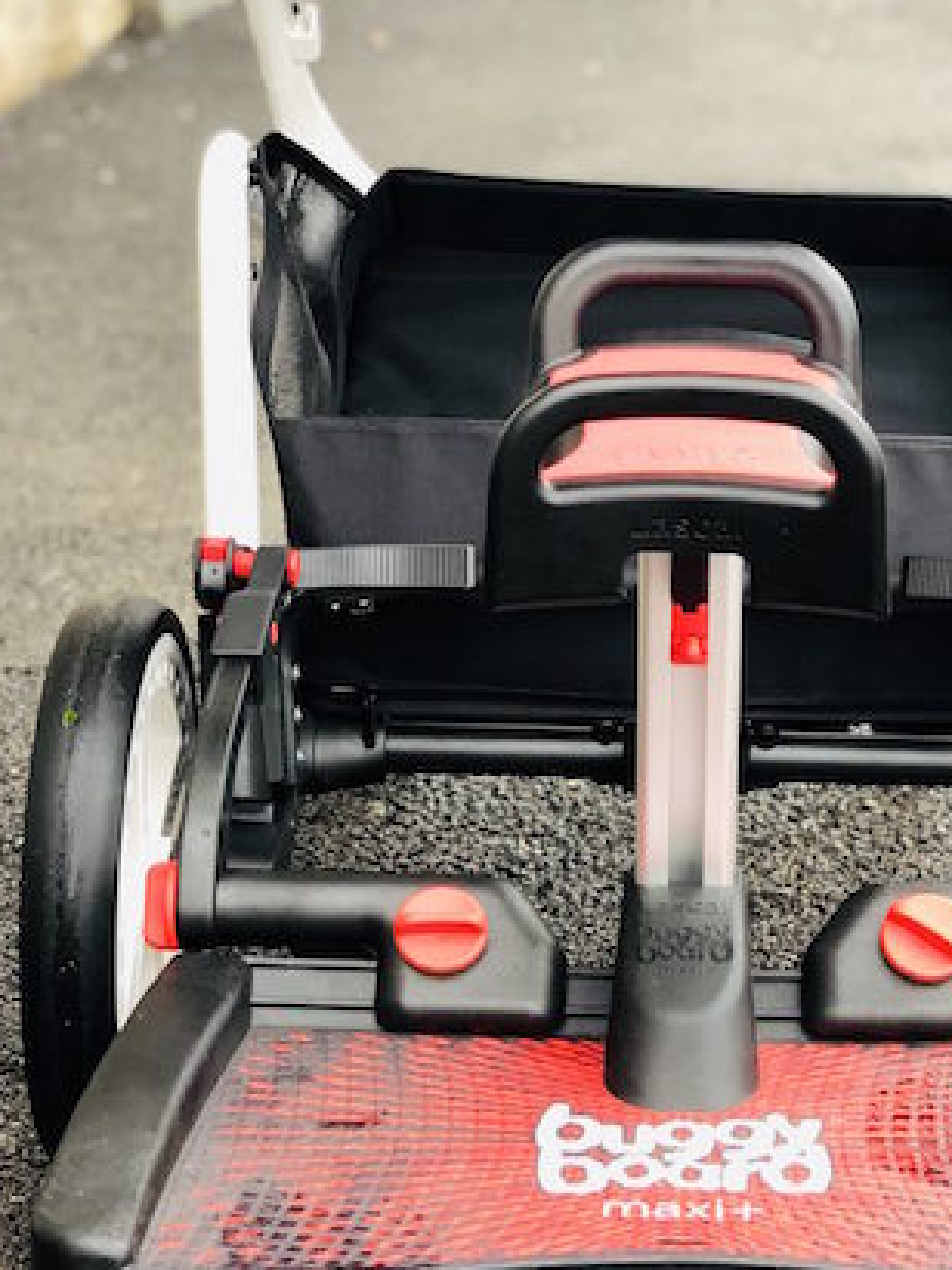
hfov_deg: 19.3
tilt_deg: -23.8
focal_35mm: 76
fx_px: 2788
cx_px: 680
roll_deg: +0.1
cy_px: 890
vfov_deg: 25.5
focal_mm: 6
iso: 100
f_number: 2.4
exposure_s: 1/60
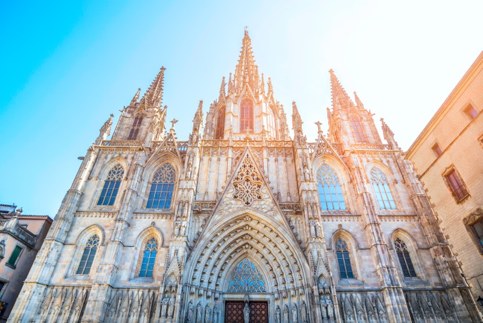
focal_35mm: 20
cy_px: 162
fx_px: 268
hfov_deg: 84.0
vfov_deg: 62.0
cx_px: 242
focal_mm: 20
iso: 100
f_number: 5
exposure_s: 1/125
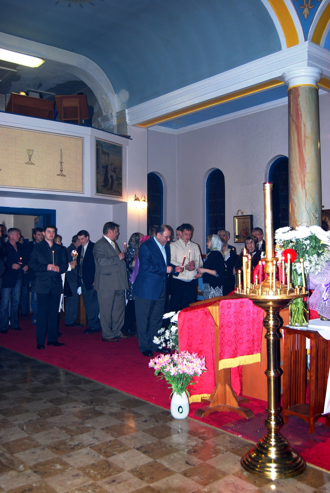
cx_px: 165
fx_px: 473
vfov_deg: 55.0
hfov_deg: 38.5
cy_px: 246
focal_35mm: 34
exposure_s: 1/60
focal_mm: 23
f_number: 3.8
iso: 280
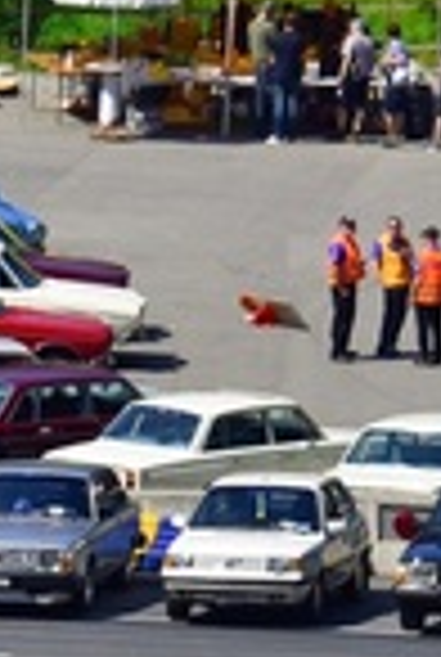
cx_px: -466
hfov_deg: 2.0
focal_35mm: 696
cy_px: 558
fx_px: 12728
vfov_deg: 3.0
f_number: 10
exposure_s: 1/400
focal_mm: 170
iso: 160
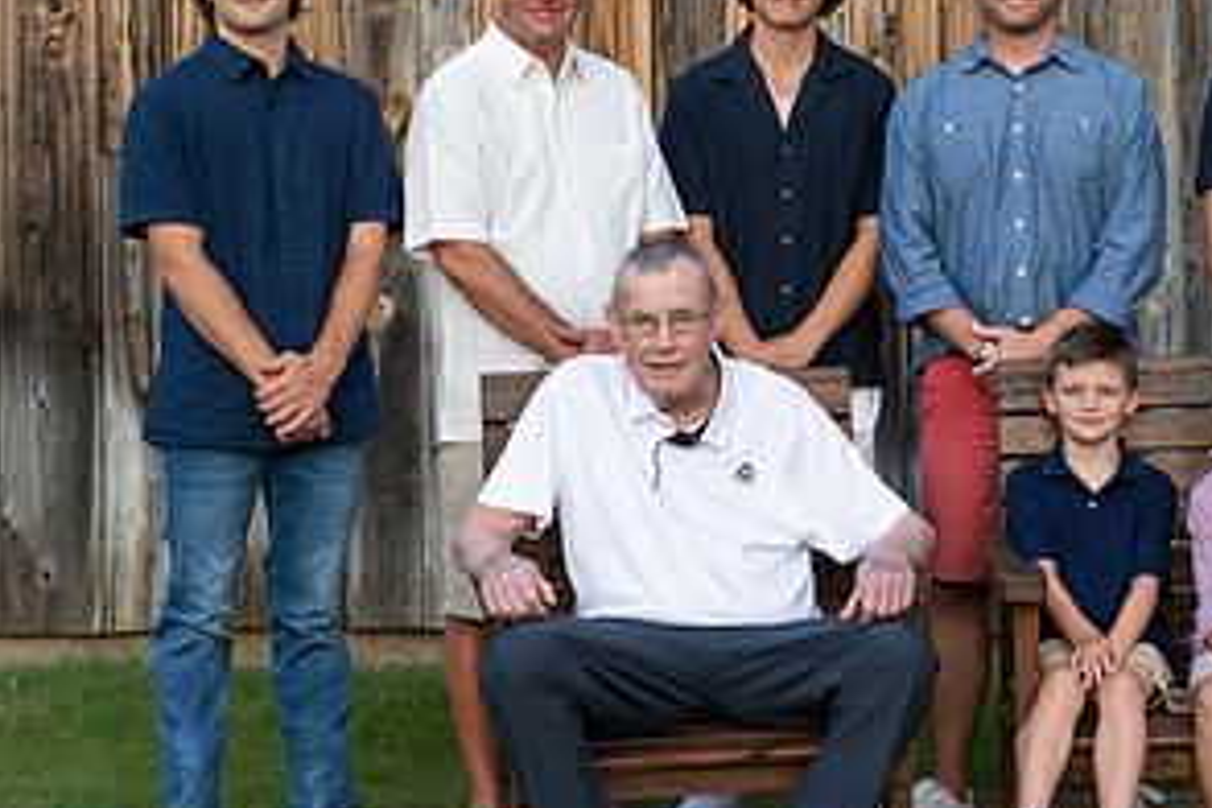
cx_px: 932
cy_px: 300
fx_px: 3535
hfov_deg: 19.3
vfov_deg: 13.0
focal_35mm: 105
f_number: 2.8
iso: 200
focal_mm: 50
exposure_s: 1/500
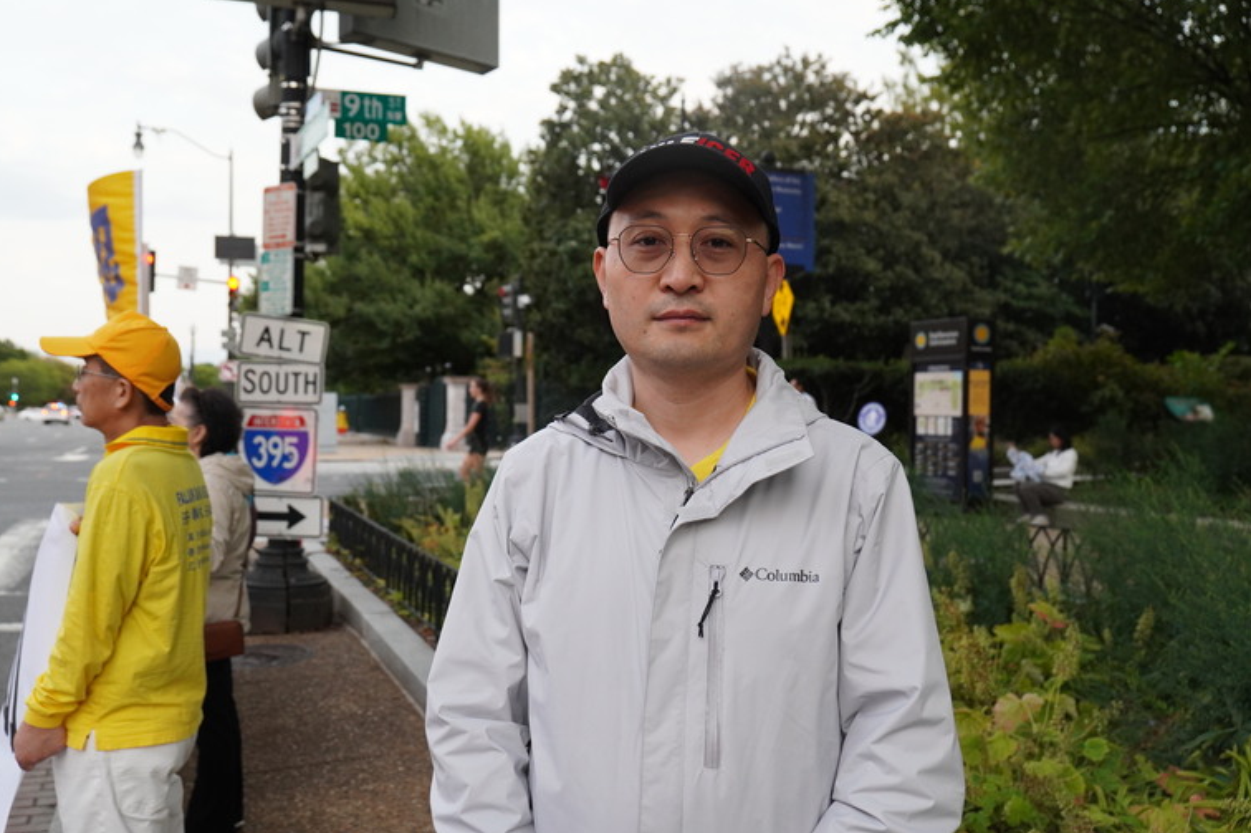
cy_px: 421
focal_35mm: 33
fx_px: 1129
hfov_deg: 58.0
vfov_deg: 40.5
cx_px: 607
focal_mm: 21
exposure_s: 1/320
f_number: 3.5
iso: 1250
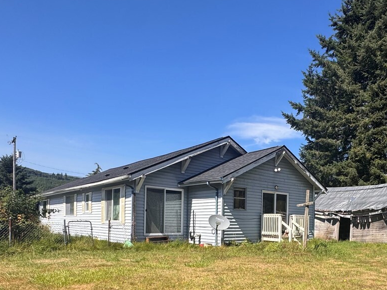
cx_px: 255
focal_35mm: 29
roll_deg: -1.1
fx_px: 324
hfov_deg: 60.4
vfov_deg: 46.3
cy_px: 221
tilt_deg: +0.3
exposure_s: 1/1567
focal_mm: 2.22
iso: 50
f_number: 2.2
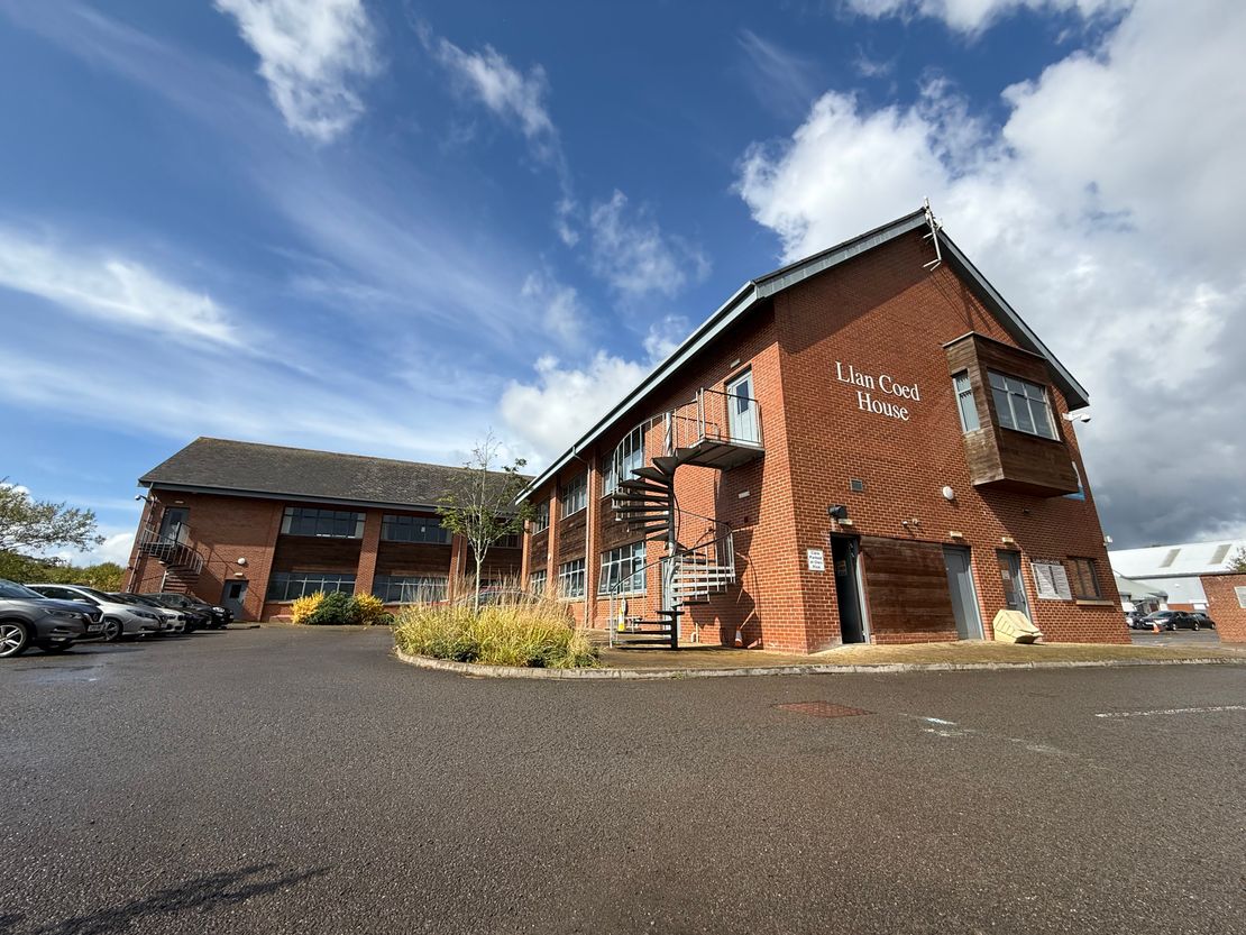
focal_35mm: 14
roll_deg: -0.5
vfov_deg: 85.7
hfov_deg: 102.1
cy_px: 468
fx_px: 504
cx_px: 623
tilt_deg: +16.2
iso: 50
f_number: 2.2
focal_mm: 2.22
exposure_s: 1/2237
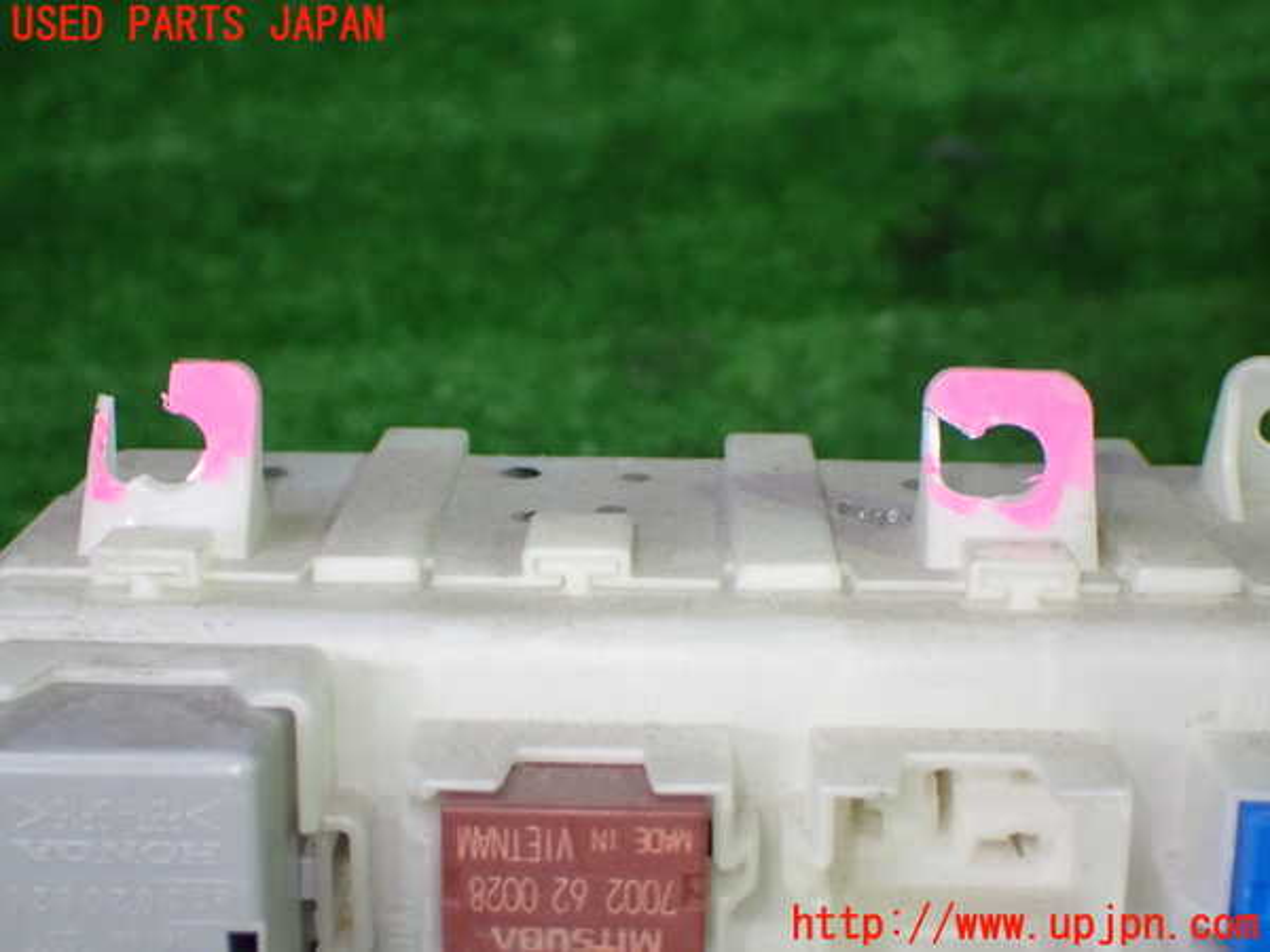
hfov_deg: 35.5
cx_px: 635
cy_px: 476
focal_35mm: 54
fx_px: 1981
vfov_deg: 27.0
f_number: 3.3
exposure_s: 1/80
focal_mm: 9.65
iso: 800
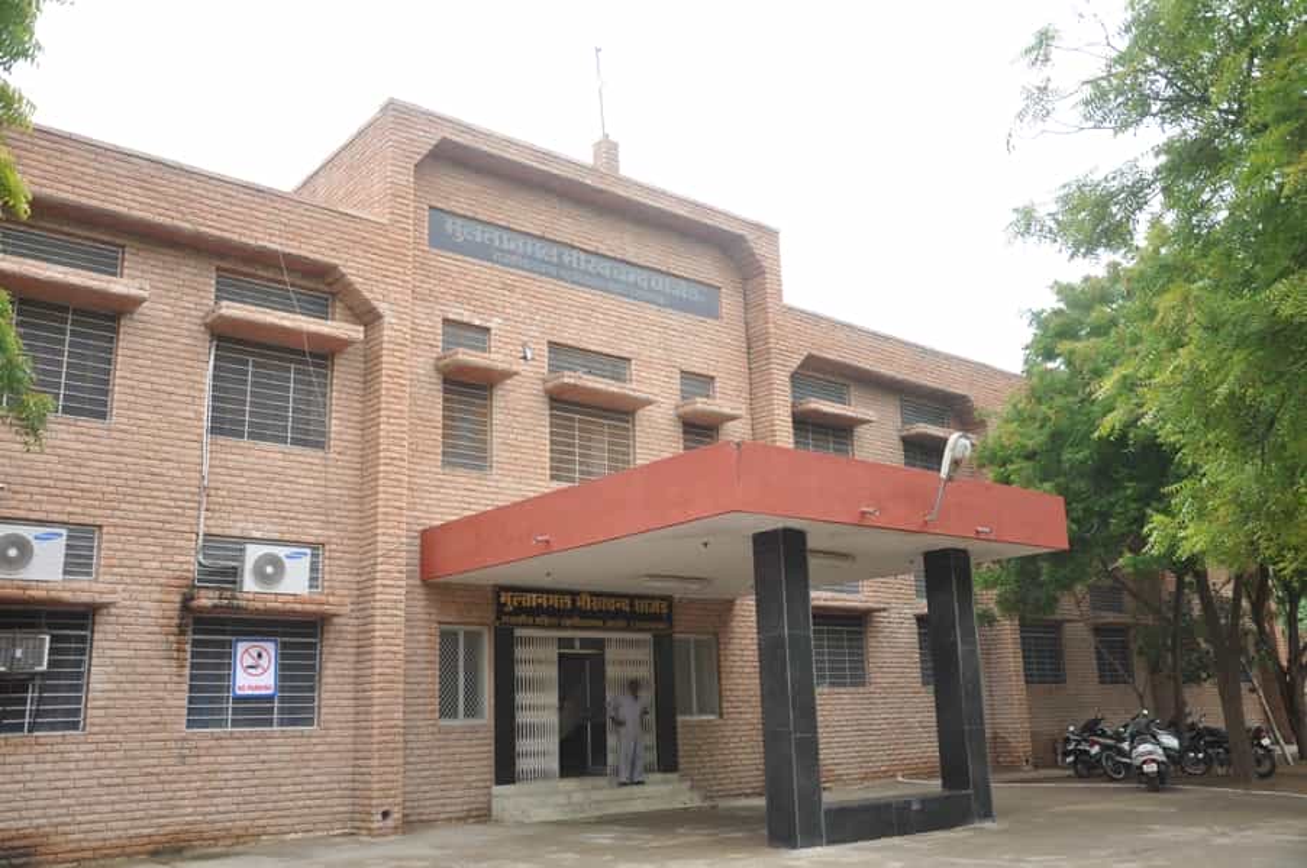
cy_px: 434
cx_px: 654
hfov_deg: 57.3
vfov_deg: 39.9
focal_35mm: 33
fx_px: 1197
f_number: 4
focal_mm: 22
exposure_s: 1/125
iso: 200
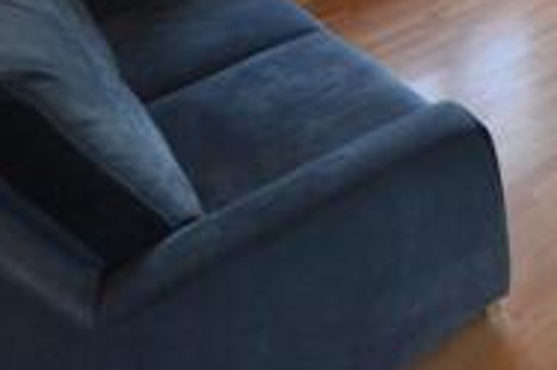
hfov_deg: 40.3
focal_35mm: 38
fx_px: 587
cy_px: -78
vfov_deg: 29.8
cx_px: 622
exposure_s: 1/60
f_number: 4
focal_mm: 10
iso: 1100
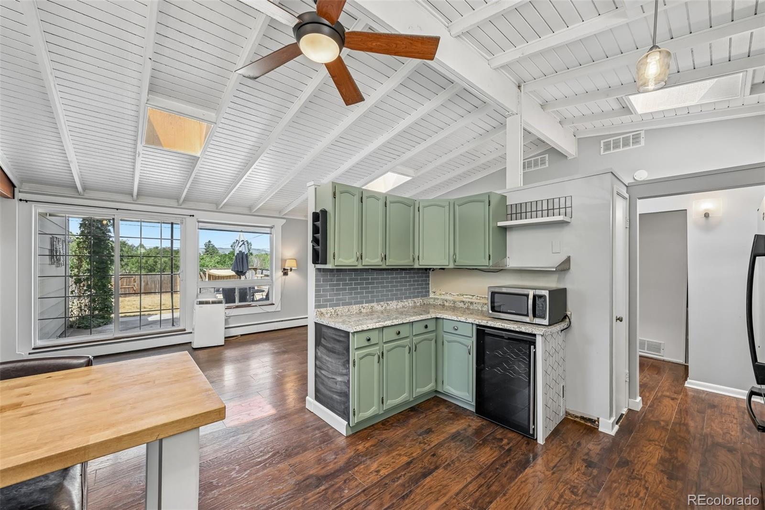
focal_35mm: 14
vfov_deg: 81.2
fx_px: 297
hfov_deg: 104.3
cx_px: 382
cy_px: 255
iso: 200
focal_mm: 14
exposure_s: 1/15
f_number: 10
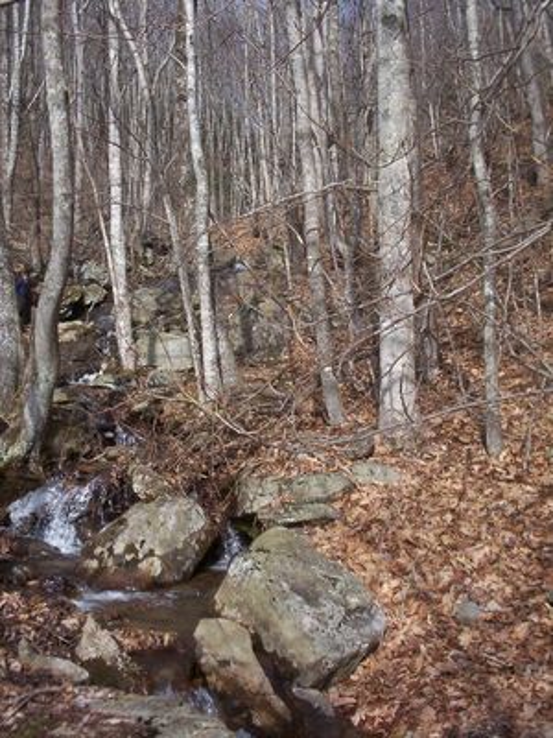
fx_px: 831
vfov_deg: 47.9
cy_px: 369
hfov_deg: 36.8
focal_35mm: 39
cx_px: 276
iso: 100
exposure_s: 1/403
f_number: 4.5
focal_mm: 6
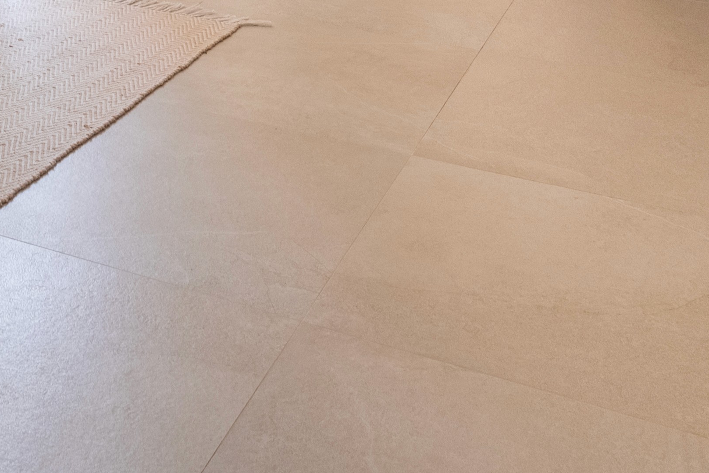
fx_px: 1306
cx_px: -59
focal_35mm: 66
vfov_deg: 17.5
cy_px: -318
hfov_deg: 27.9
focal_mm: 17.9
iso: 500
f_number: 7.1
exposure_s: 1/400
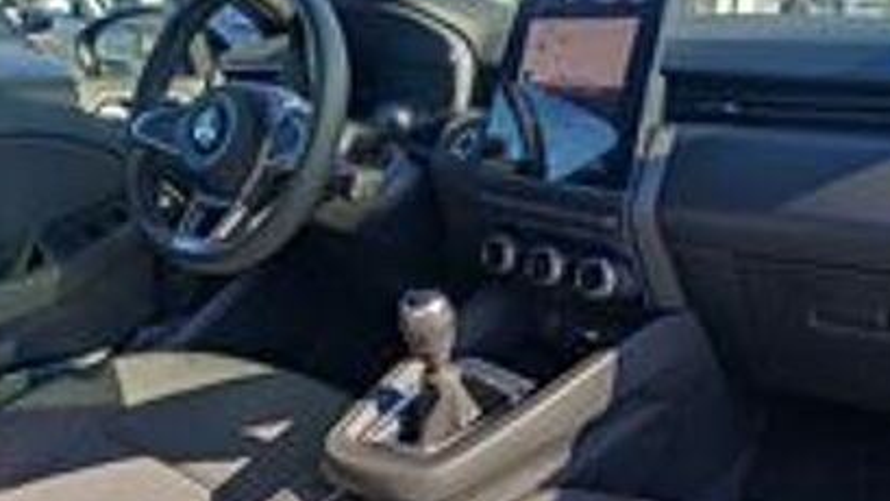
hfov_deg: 60.8
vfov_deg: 36.5
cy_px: 301
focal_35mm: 32
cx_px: 503
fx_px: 755
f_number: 1.89
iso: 94
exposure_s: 1/100
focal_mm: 5.43
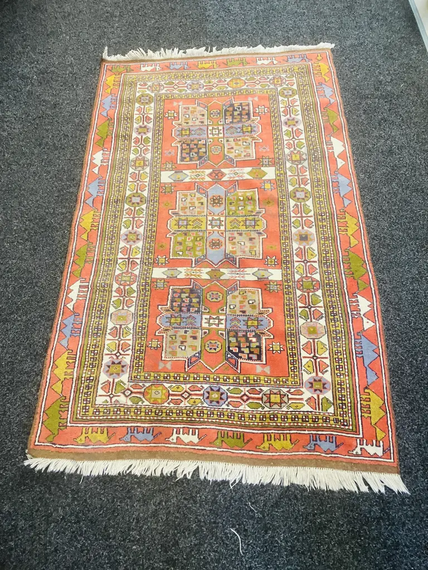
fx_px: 462
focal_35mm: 28
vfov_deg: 63.4
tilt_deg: -59.9
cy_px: 285
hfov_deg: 49.7
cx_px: 214
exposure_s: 1/50
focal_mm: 3.99
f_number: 1.8
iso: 250
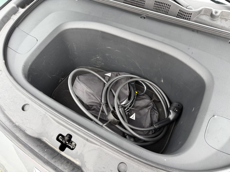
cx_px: 115
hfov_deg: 71.6
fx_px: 159
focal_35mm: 24
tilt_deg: -54.0
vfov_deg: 56.8
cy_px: 86
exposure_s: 1/121
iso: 100
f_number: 1.78
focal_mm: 6.76
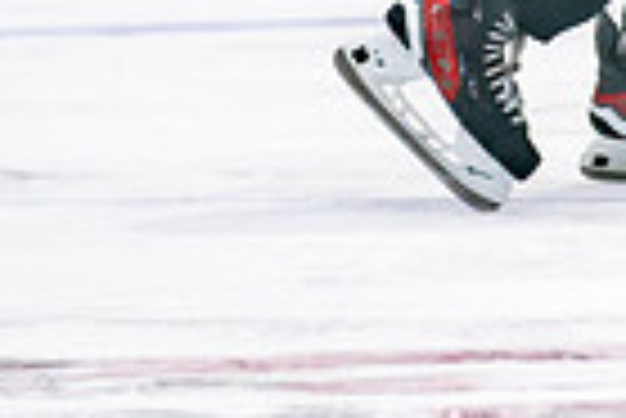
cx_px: 788
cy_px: 7
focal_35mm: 1605
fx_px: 27938
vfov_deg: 0.9
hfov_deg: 1.3
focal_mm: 200
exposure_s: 1/640
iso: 640
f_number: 2.8
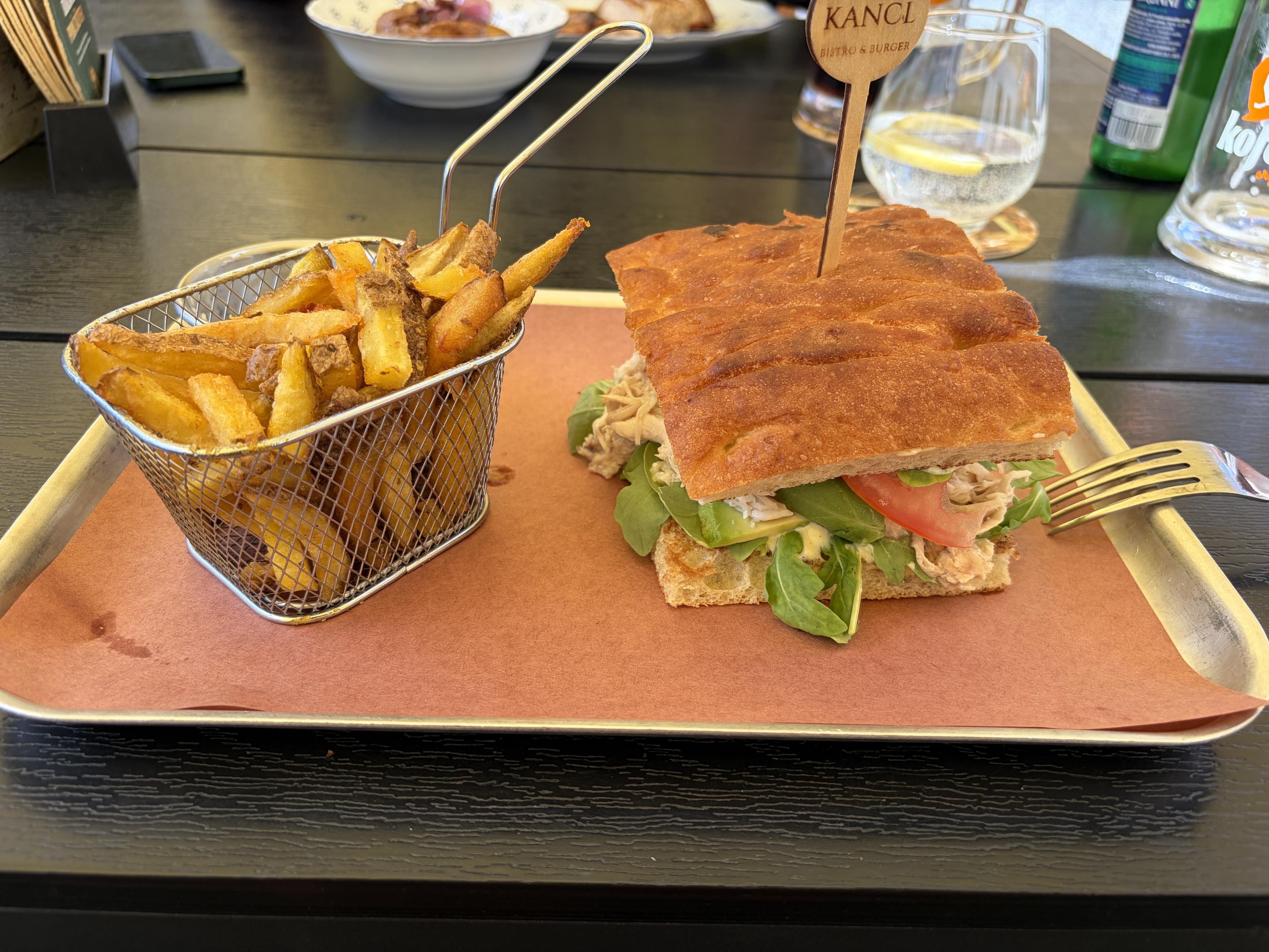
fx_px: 953
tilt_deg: -34.6
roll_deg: -3.1
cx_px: 634
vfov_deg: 53.1
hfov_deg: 67.3
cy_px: 476
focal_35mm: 26
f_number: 1.6
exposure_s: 1/468
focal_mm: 5.96
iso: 50
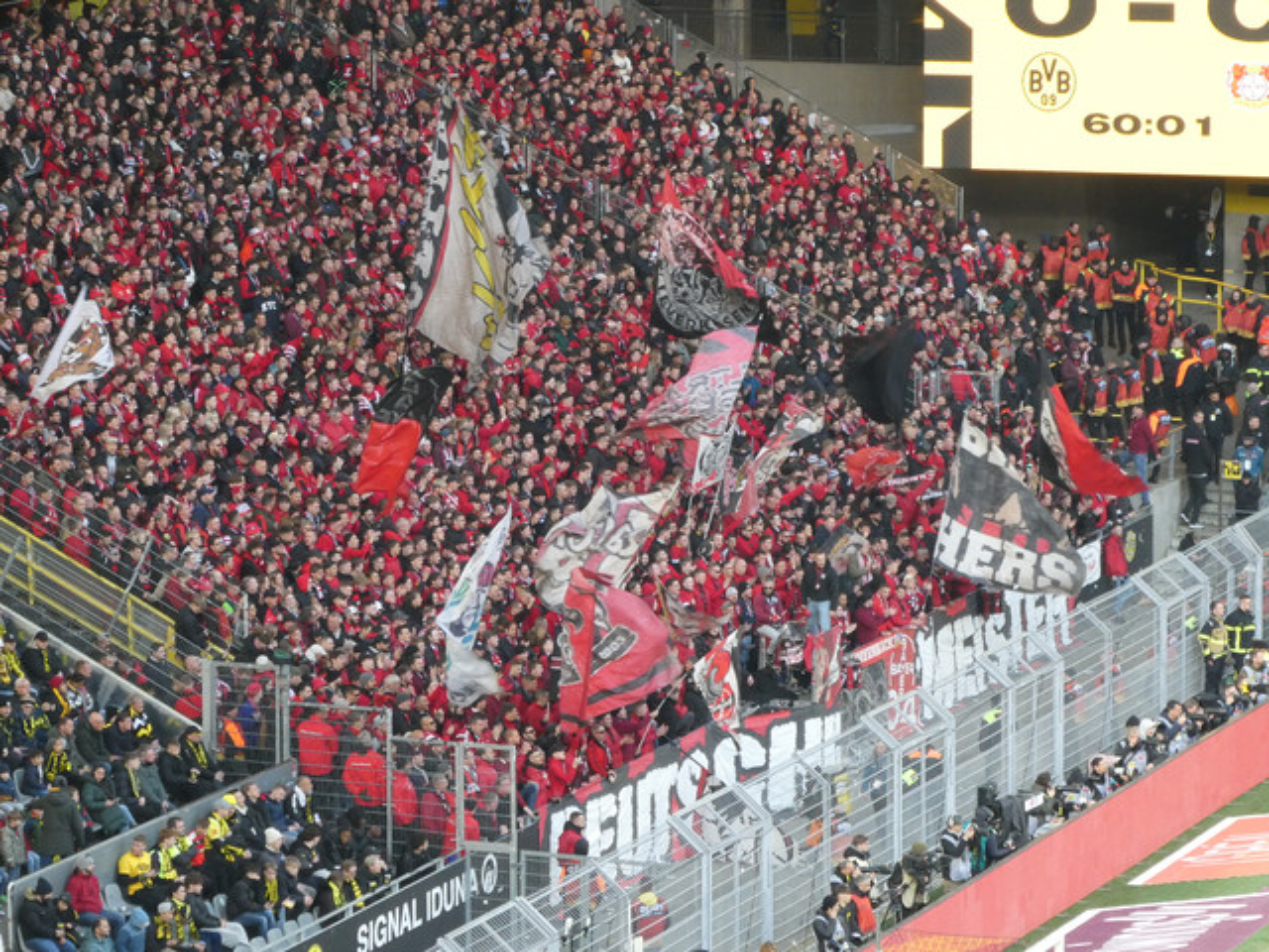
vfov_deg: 8.6
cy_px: 476
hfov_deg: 11.5
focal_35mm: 172
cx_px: 634
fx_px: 6305
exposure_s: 1/80
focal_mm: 30.9
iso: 400
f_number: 5.6
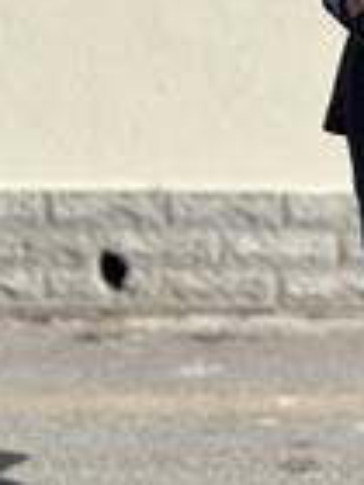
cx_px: 413
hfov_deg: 10.3
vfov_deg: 13.8
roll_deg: -0.3
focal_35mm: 142
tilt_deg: -9.6
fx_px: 1991
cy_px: 68
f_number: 1.78
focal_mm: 6.86
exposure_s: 1/10870
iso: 100
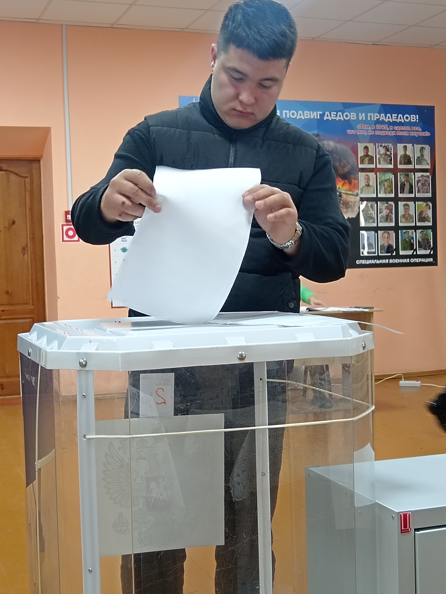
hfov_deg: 27.0
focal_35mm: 54
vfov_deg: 35.5
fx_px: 928
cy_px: 297
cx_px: 223
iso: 703
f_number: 1.9
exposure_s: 1/50
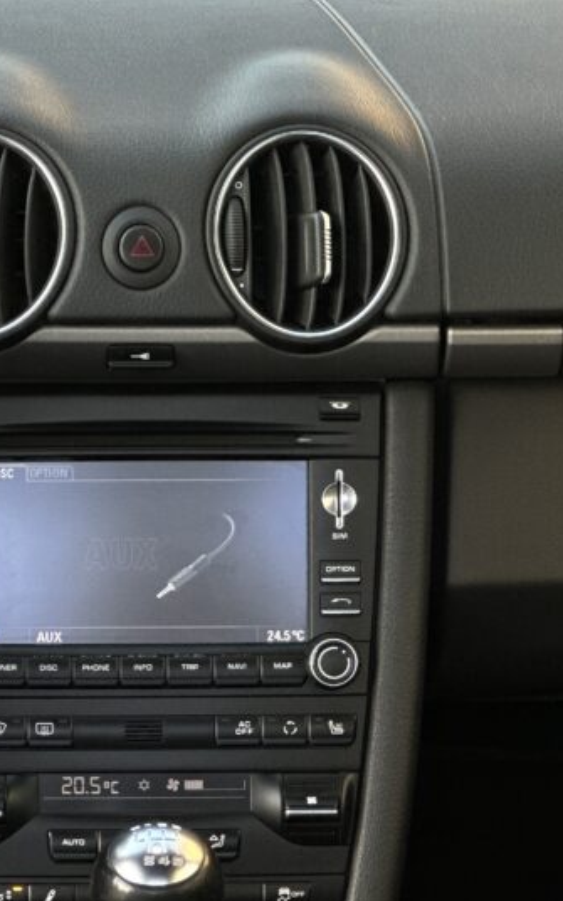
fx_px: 3830
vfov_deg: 13.4
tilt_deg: -17.2
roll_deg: -0.3
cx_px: 87
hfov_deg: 8.4
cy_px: 588
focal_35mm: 156
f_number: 2.8
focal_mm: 9
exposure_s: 1/86
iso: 250
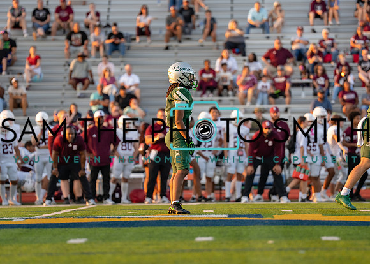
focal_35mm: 273
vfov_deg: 5.3
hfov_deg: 7.4
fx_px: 2873
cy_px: 117
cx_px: 194
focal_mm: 200
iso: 500
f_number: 2.8
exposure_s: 1/1250
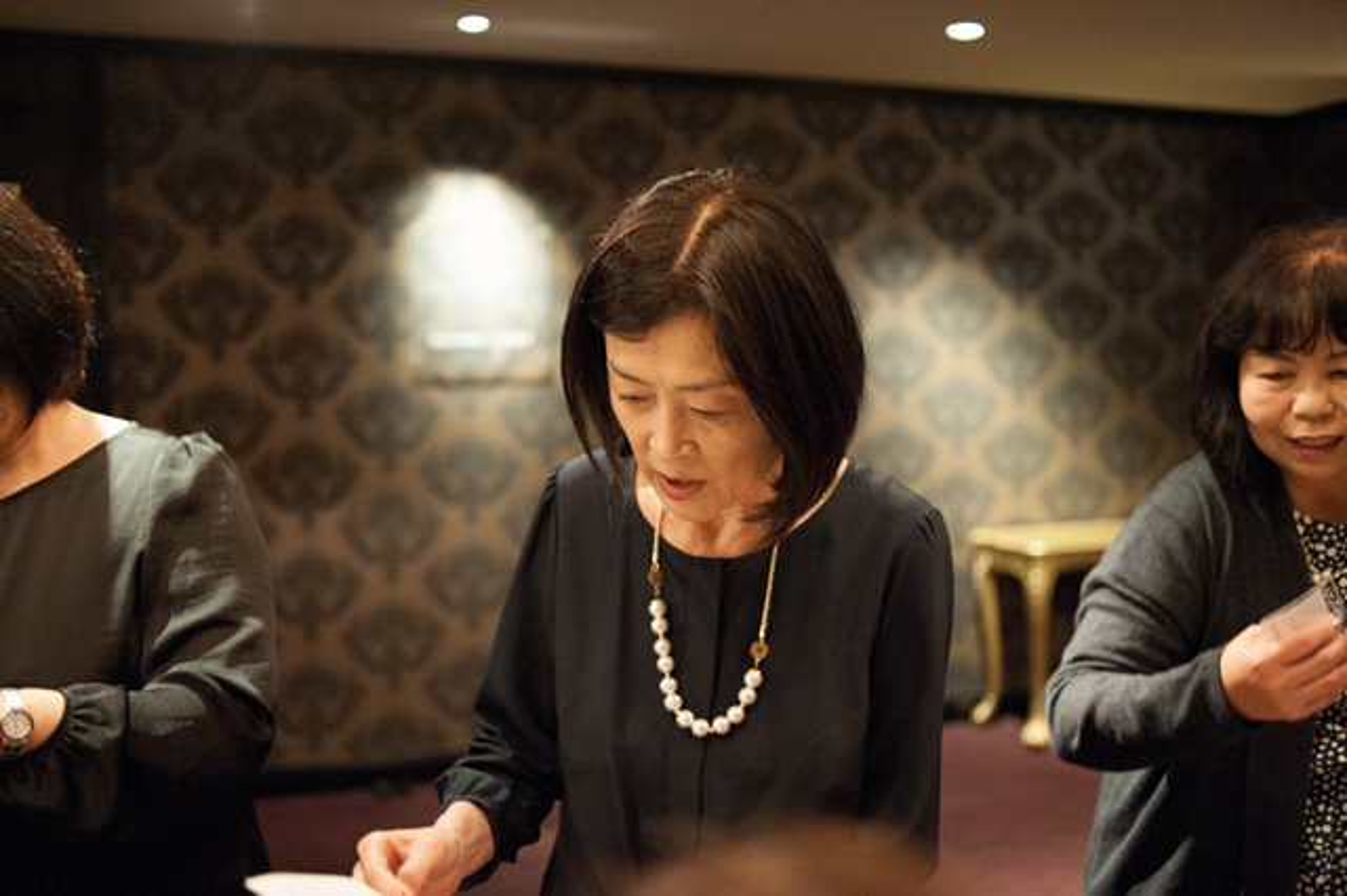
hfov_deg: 54.5
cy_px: 448
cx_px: 674
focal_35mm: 35
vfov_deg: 37.8
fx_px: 1309
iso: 5000
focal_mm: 35
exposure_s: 1/100
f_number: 2.8
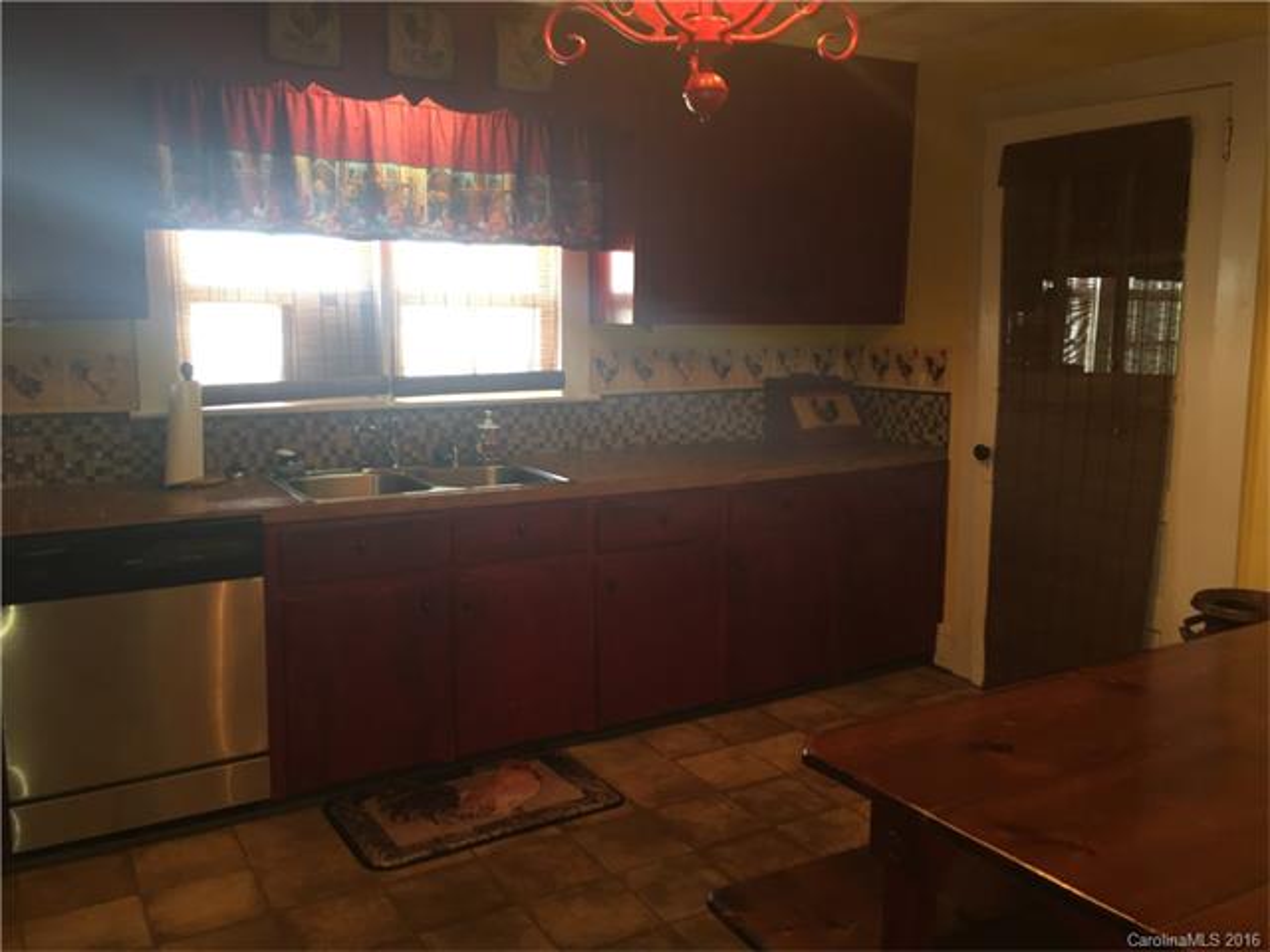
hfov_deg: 61.7
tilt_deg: -7.5
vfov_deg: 48.2
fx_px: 1064
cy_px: 476
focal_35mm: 29
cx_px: 635
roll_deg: -0.1
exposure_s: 1/17
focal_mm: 4.15
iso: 80
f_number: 2.2
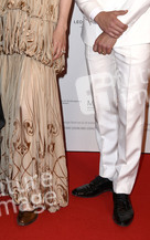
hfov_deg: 14.5
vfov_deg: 22.6
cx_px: 32
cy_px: 33
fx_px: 588
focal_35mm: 90
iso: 400
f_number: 6.3
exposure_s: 1/250
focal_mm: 48
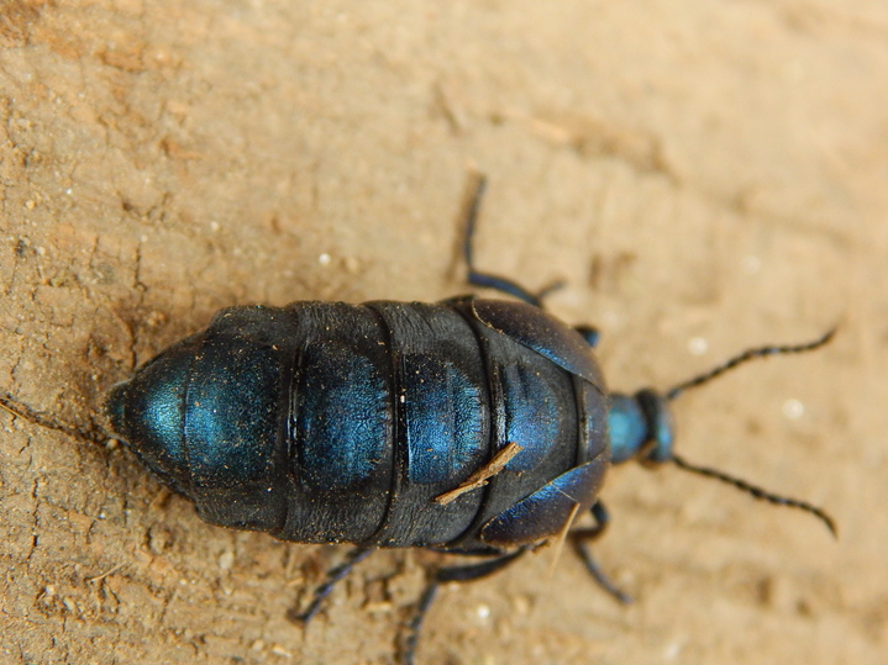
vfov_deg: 16.6
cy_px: 382
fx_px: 2283
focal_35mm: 89
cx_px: 379
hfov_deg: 22.0
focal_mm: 13.5
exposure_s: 1/160
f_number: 4.2
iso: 400
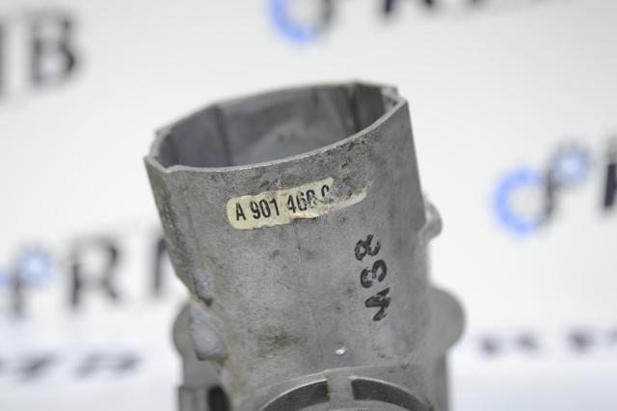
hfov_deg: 37.9
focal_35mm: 52
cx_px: 308
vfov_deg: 25.7
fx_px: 899
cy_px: 206
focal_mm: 35
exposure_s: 1/200
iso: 400
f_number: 5
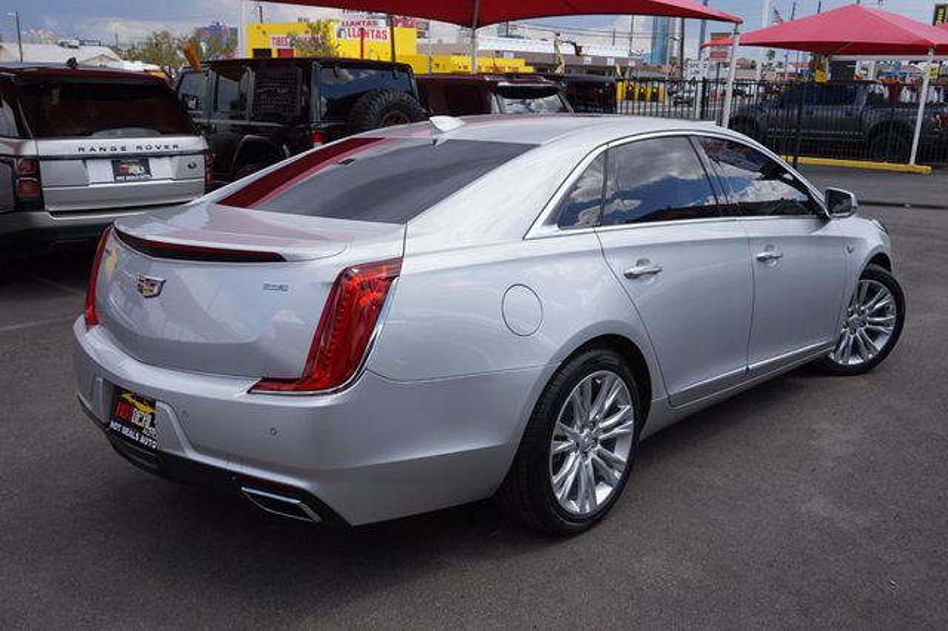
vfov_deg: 39.9
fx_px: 869
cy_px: 316
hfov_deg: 57.2
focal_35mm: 33
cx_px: 474
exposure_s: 1/250
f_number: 8
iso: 100
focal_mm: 22
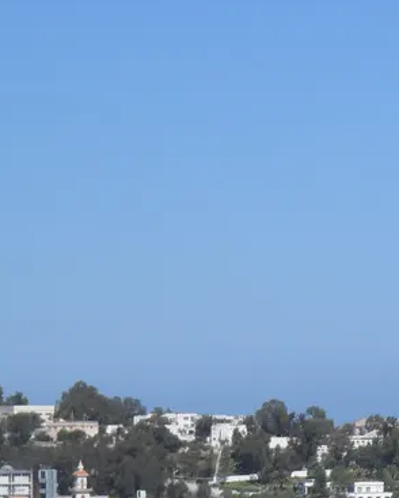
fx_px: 3554
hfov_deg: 6.4
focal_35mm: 241
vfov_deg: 8.0
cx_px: 454
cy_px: 299
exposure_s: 1/750
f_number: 5
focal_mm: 15.3
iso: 80
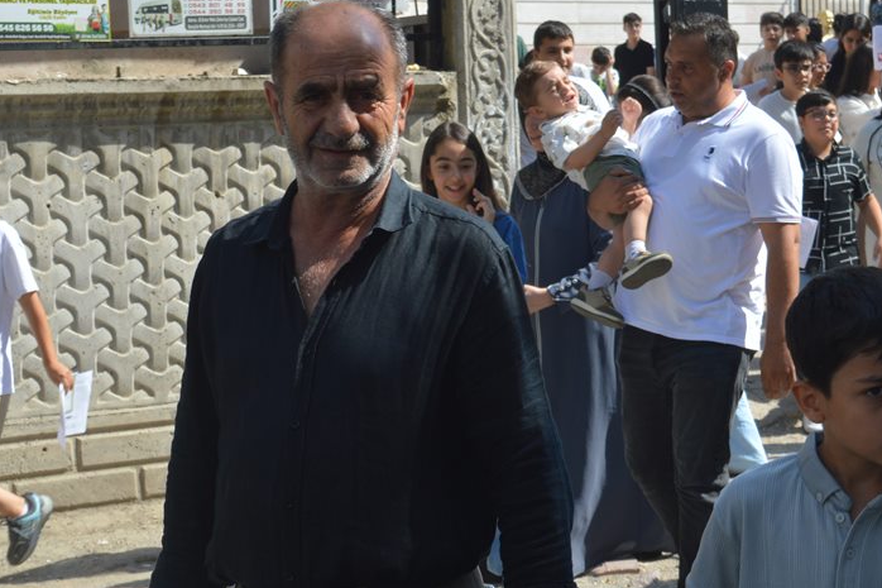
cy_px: 468
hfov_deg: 22.4
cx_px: 414
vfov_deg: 14.9
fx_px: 2228
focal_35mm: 91
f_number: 8
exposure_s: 1/250
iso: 100
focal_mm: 31
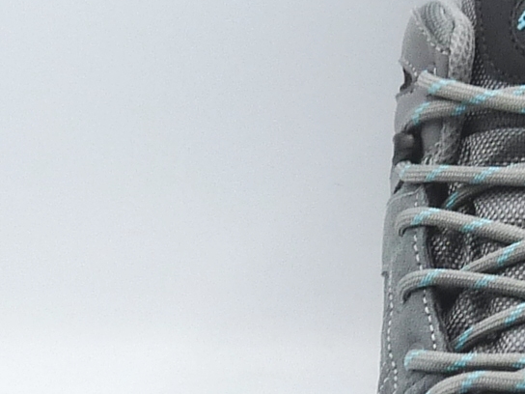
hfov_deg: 13.5
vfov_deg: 10.3
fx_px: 2184
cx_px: 540
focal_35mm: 144
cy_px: 302
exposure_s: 1/125
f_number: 4
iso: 100
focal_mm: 4.8
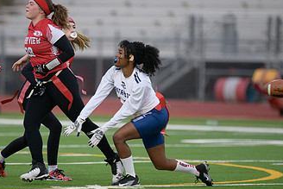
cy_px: 97
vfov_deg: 2.6
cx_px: 103
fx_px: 4168
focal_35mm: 530
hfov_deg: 3.9
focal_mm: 300
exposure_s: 1/1250
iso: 900
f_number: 2.8
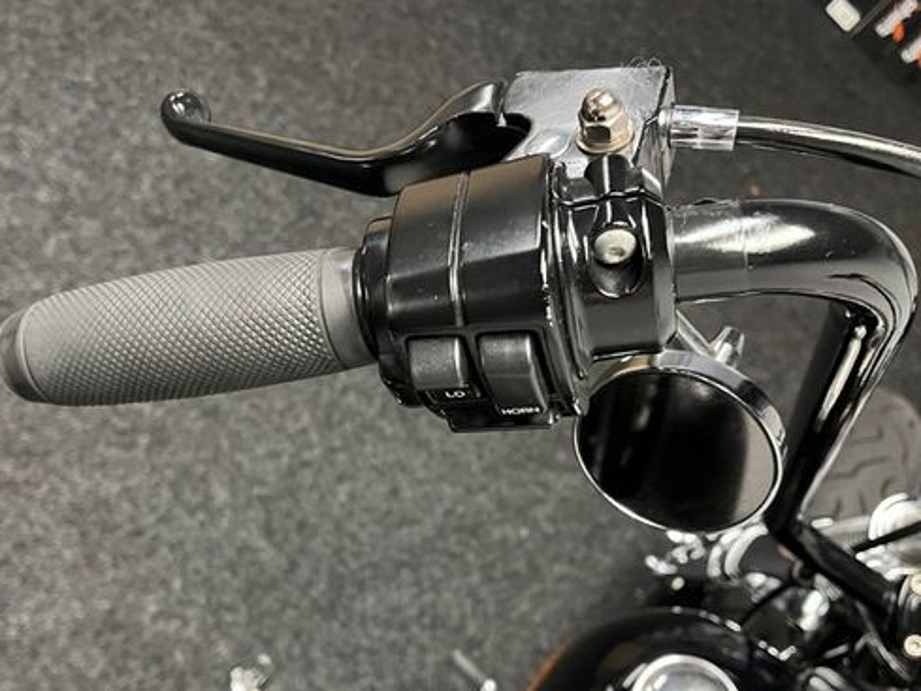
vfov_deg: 41.5
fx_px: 905
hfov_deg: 53.9
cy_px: 435
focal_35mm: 34
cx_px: 439
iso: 400
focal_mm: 5.1
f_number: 1.6
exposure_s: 1/33
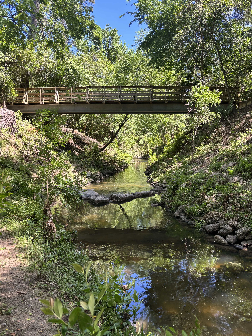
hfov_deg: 48.2
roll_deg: -0.6
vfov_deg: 61.7
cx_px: 134
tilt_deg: -4.6
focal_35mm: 29
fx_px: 281
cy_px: 167
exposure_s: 1/256
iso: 40
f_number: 1.6
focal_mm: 5.96
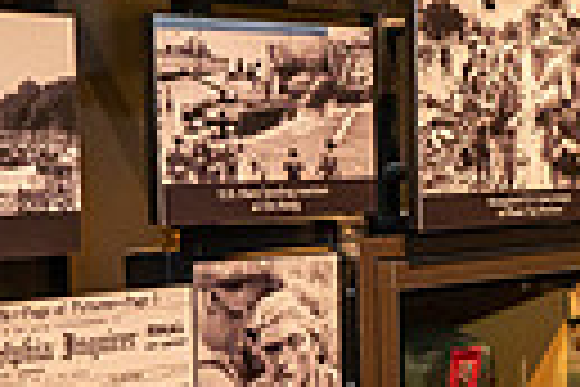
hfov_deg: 17.9
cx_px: 724
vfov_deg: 12.6
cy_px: 297
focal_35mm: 108
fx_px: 1740
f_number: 5
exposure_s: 1/30
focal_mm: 24
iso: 3200
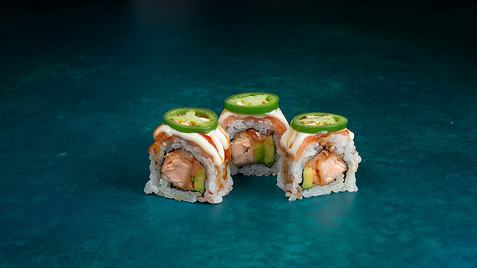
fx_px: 721
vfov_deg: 21.1
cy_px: 147
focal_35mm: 57
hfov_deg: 36.6
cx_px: 241
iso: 250
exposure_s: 1/250
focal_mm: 50
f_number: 9
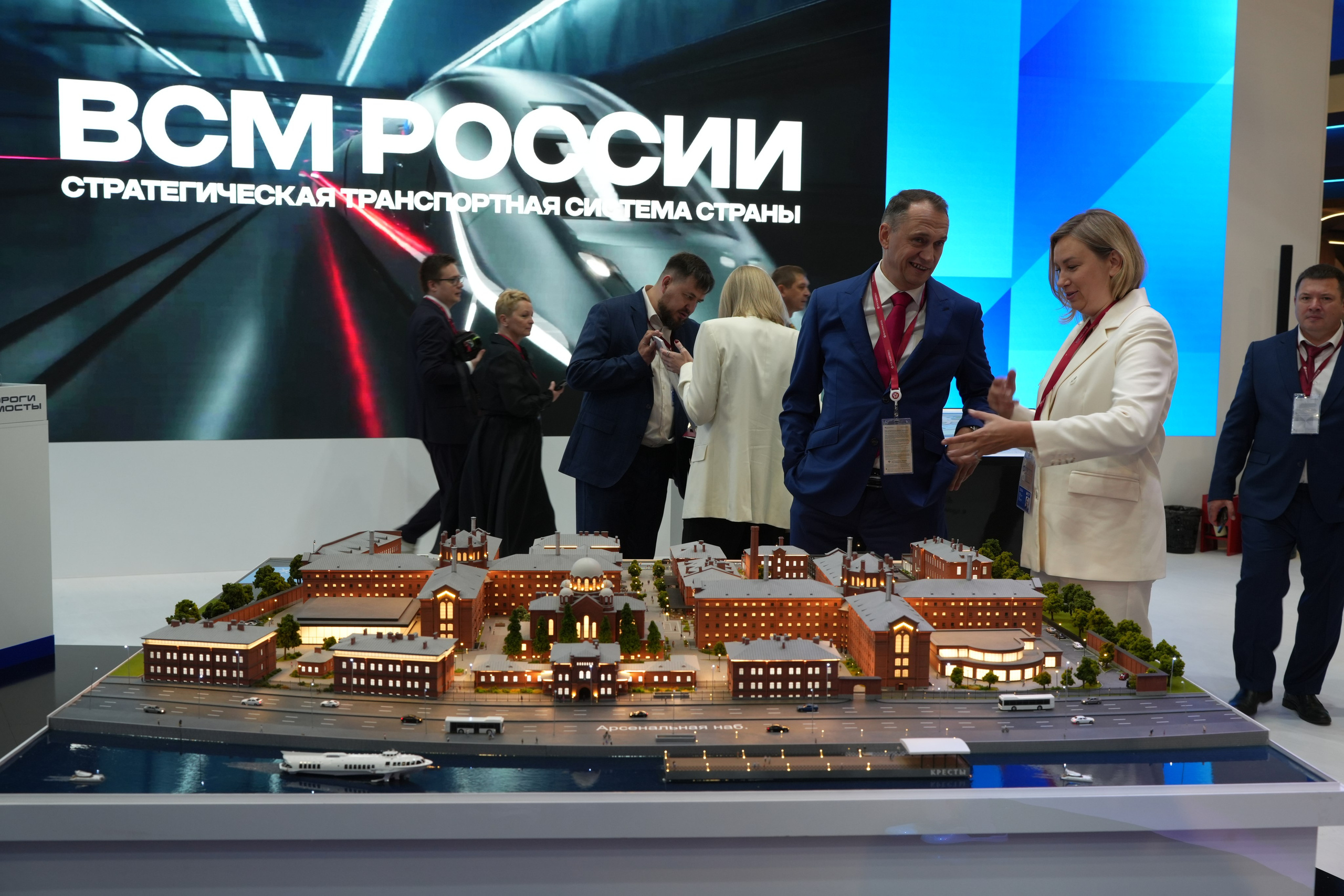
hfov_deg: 54.4
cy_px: 448
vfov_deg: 37.9
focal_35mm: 35
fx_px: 1307
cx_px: 672
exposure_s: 1/100
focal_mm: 35
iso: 1000
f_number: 3.5
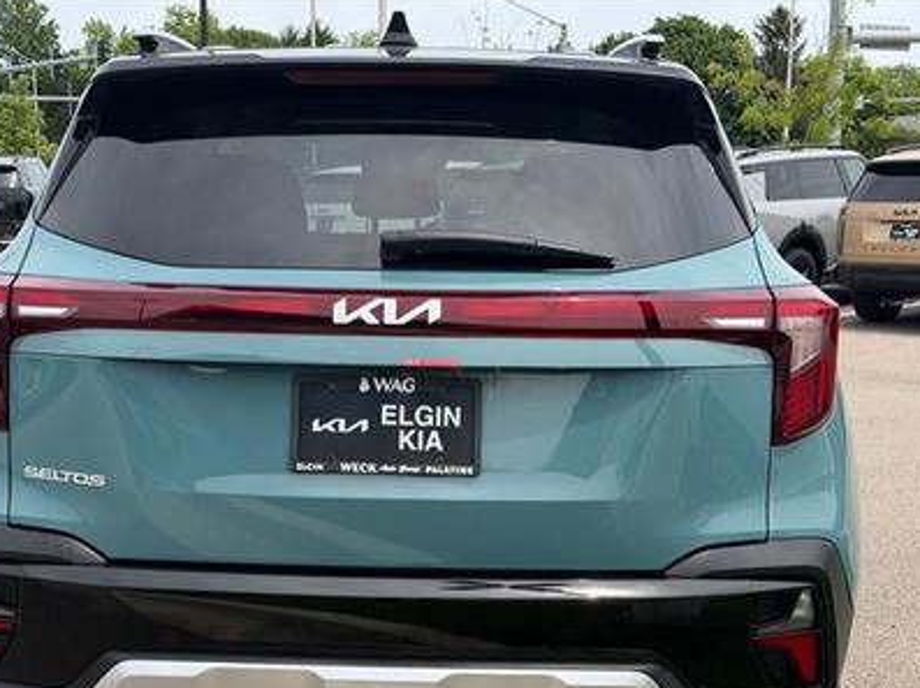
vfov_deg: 23.9
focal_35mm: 61
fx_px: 1620
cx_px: 366
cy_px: 431
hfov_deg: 31.6
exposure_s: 1/3704
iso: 64
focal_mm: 6.76
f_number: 1.78
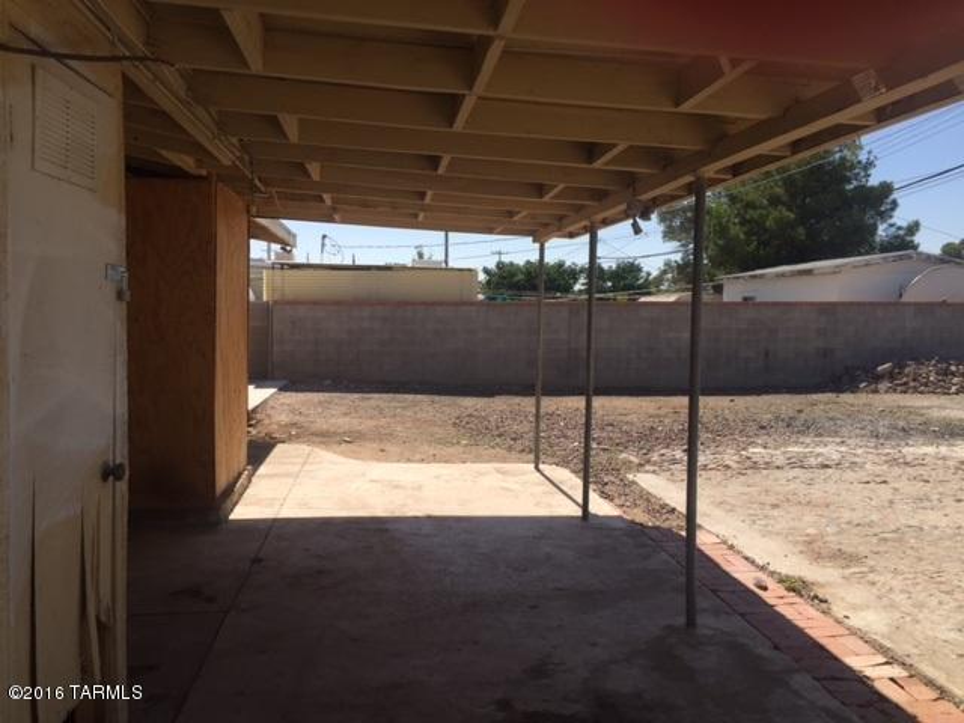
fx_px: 808
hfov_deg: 61.7
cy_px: 362
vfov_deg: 48.2
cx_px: 482
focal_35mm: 29
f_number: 2.2
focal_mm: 4.15
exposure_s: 1/1799
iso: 32
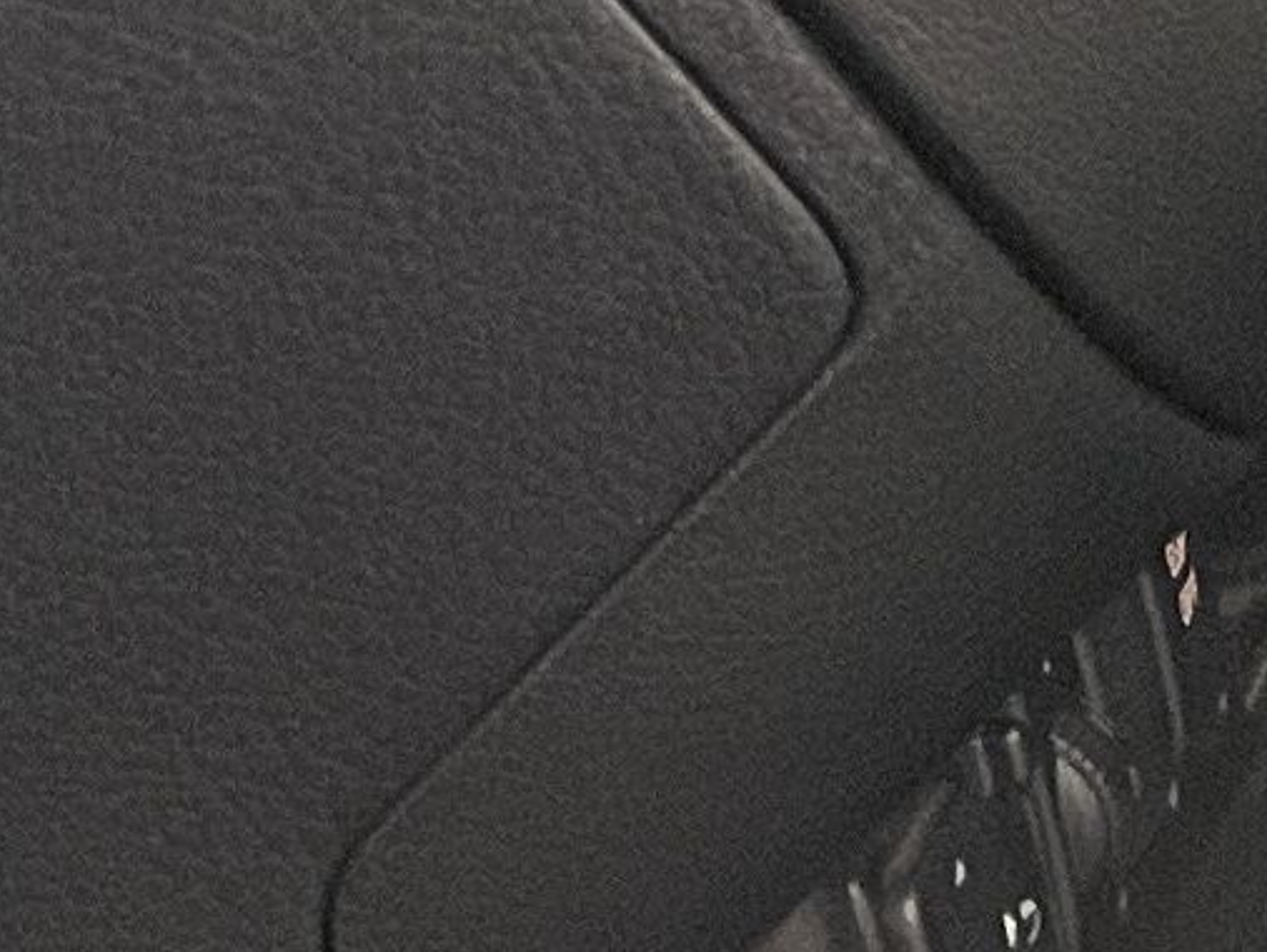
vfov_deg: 7.1
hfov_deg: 7.6
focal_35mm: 207
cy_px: -311
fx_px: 7580
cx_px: 4472
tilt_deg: -14.3
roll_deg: -2.4
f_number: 1.6
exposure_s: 1/50
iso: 80
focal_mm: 4.2
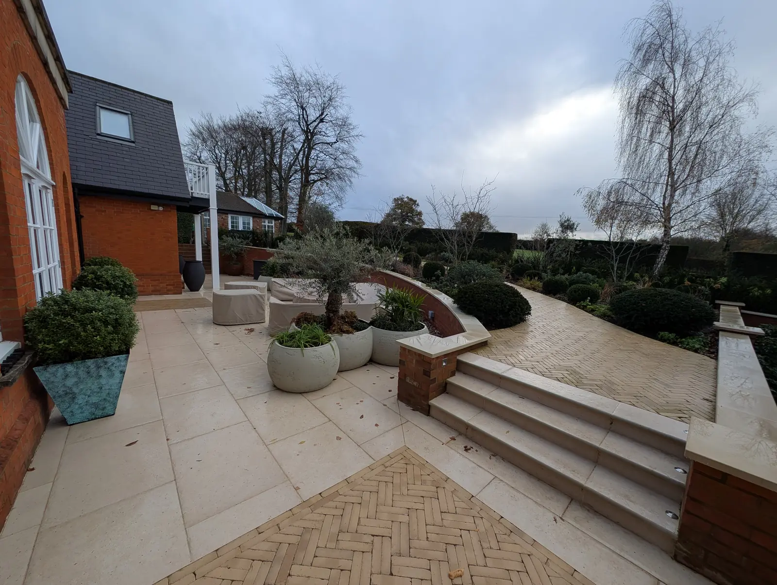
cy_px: 292
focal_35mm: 12
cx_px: 388
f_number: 1.95
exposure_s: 1/610
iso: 42
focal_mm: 2.23
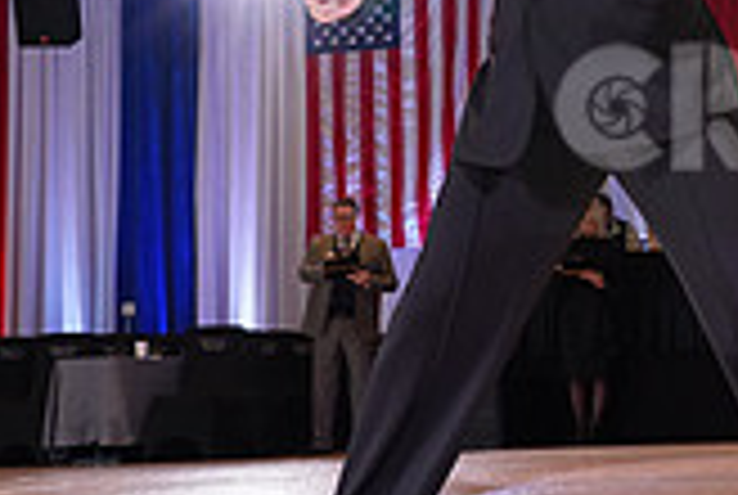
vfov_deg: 12.9
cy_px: 115
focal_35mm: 106
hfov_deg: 17.8
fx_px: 2177
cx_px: 1008
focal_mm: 30
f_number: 5.6
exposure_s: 1/160
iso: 1600
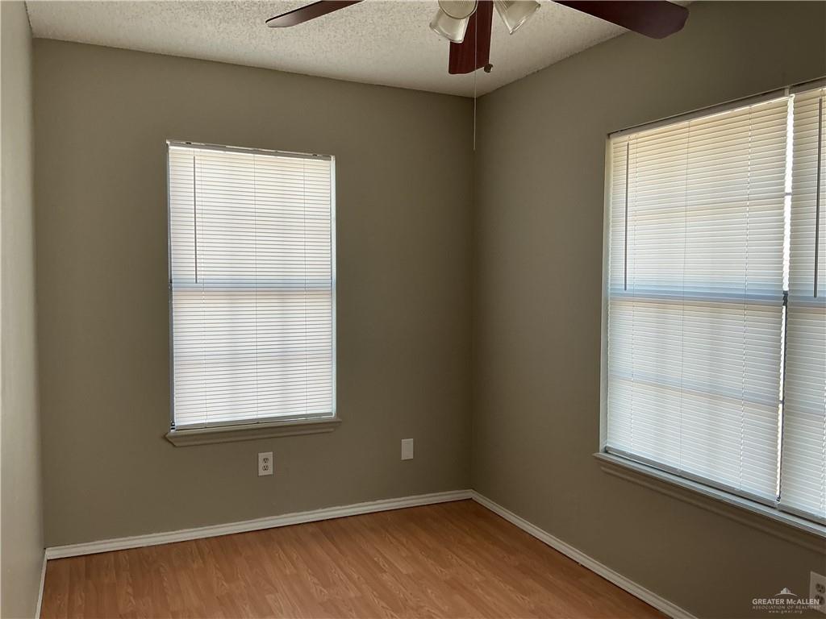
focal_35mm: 29
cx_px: 413
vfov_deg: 48.2
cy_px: 310
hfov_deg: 61.7
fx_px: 692
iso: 32
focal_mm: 3
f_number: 1.8
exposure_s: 1/120
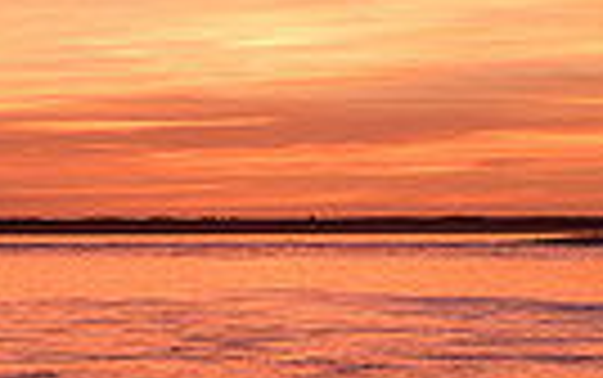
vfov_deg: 7.4
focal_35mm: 177
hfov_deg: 11.2
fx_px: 2911
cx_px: -364
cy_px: -83
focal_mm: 26.6
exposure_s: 1/8
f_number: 11
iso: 200
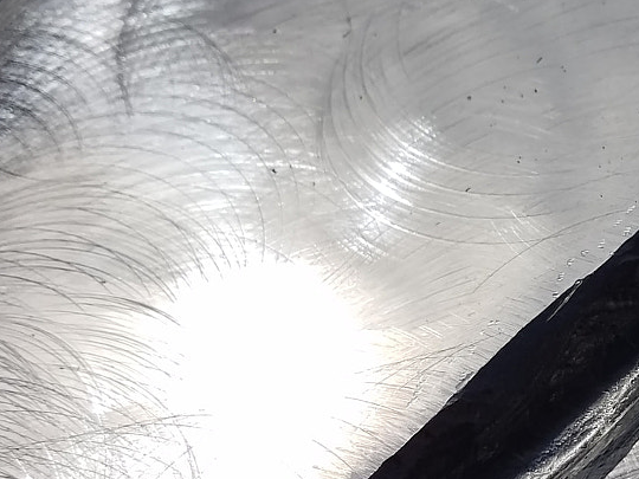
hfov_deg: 23.5
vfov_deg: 19.1
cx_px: 730
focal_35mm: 77
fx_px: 1421
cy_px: 324
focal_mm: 4.2
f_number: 1.7
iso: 40
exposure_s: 1/13696
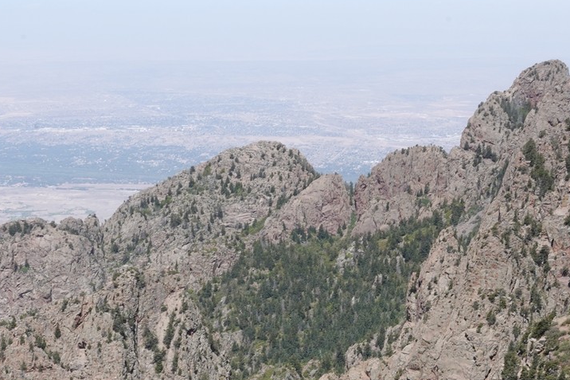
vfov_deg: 14.0
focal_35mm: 95
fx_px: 1504
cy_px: 451
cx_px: 339
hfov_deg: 21.4
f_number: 25
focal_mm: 34
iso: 250
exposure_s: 1/100
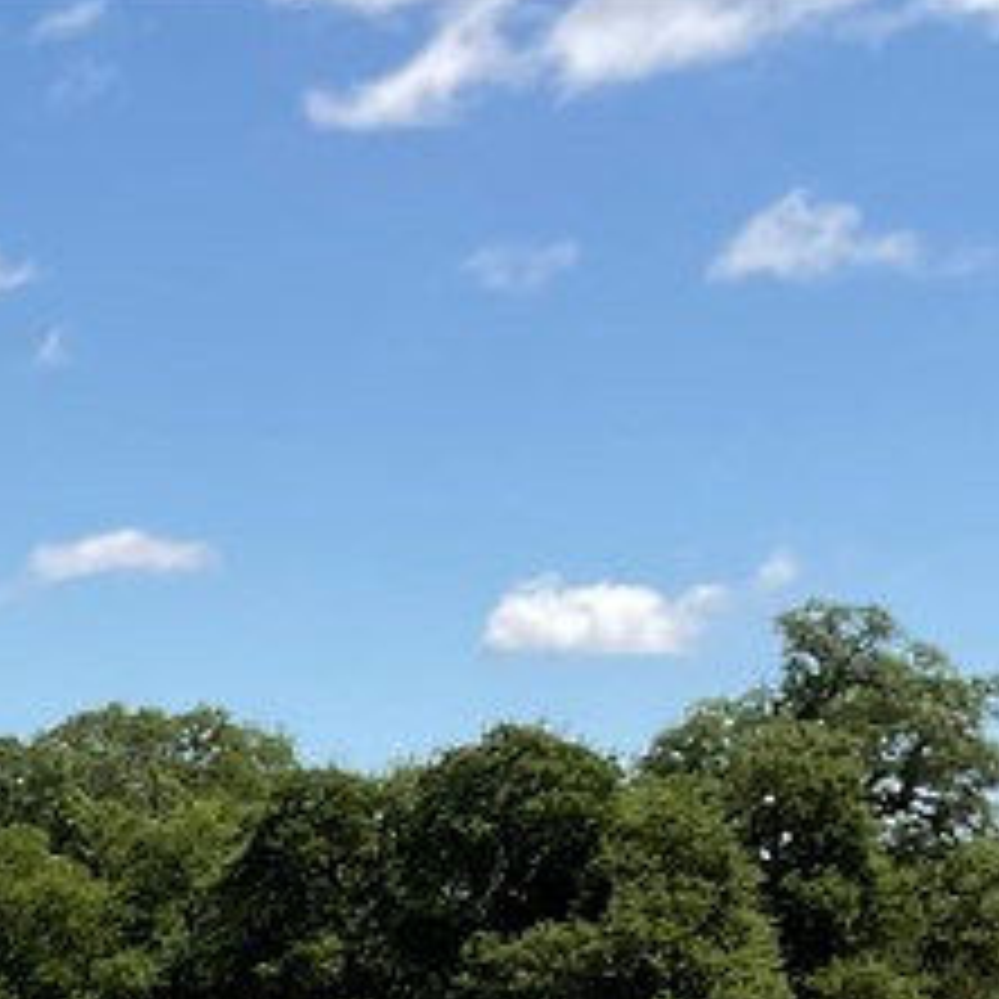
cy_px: 1706
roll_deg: +0.6
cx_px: -837
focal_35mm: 118
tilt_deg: -11.0
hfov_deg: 13.2
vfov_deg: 13.5
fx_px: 3853
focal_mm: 3
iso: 16
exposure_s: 1/1577
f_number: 1.8
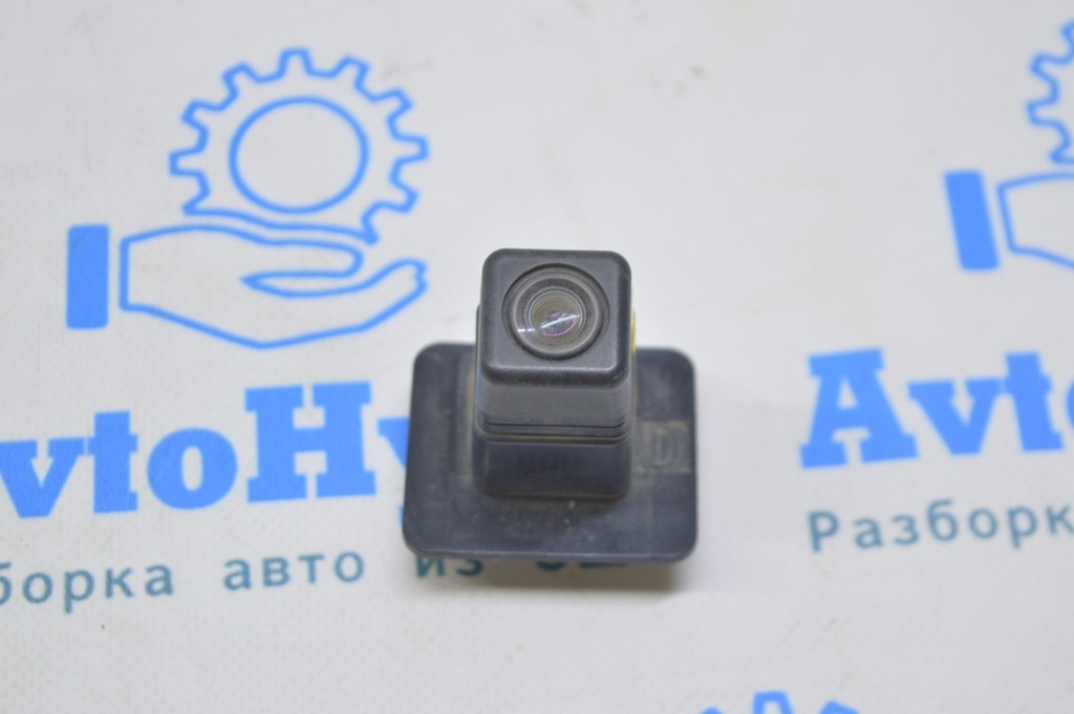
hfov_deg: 24.6
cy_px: 357
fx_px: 2459
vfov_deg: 16.5
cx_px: 537
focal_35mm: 82
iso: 400
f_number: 5.6
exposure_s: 1/20
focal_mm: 55
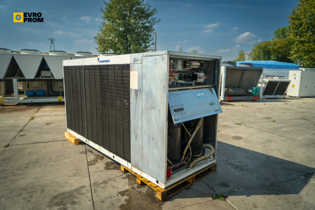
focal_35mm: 24
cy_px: 105
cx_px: 158
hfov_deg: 73.7
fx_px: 210
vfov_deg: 53.1
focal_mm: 24
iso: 400
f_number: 4
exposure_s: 1/800
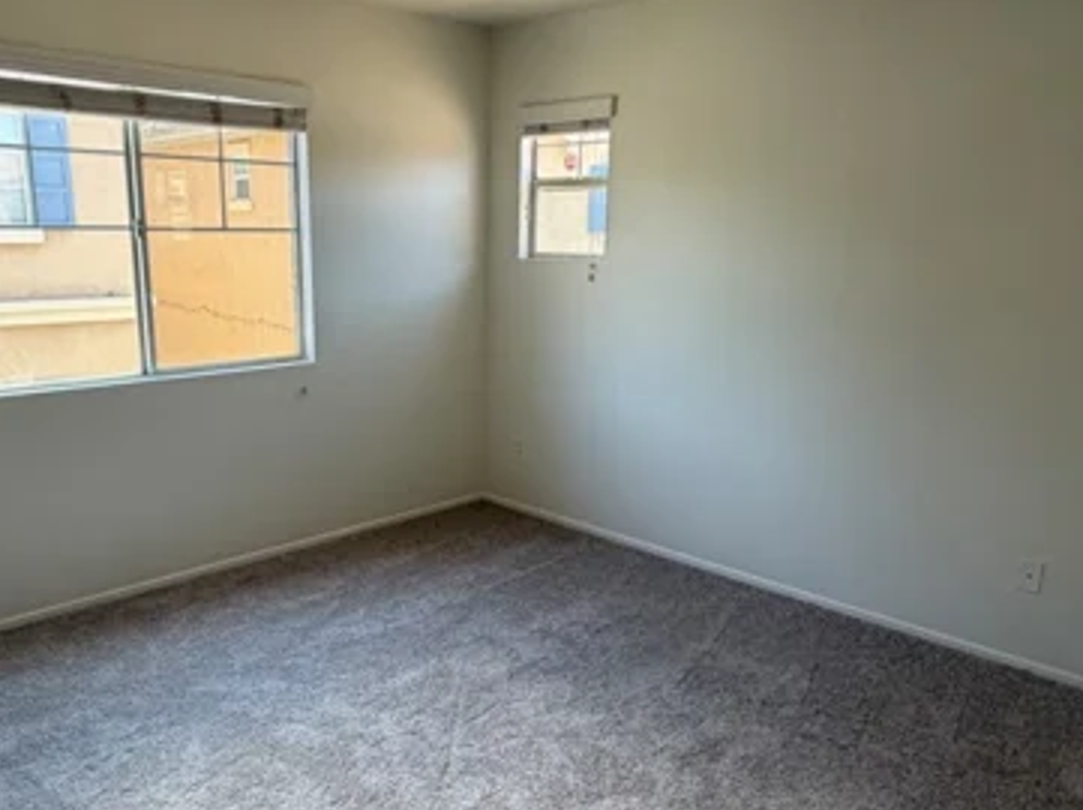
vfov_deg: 48.0
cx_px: 472
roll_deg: -0.1
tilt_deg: -14.3
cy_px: 456
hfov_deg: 61.5
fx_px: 906
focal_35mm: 29
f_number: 2.2
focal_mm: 2.22
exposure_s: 1/120
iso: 100
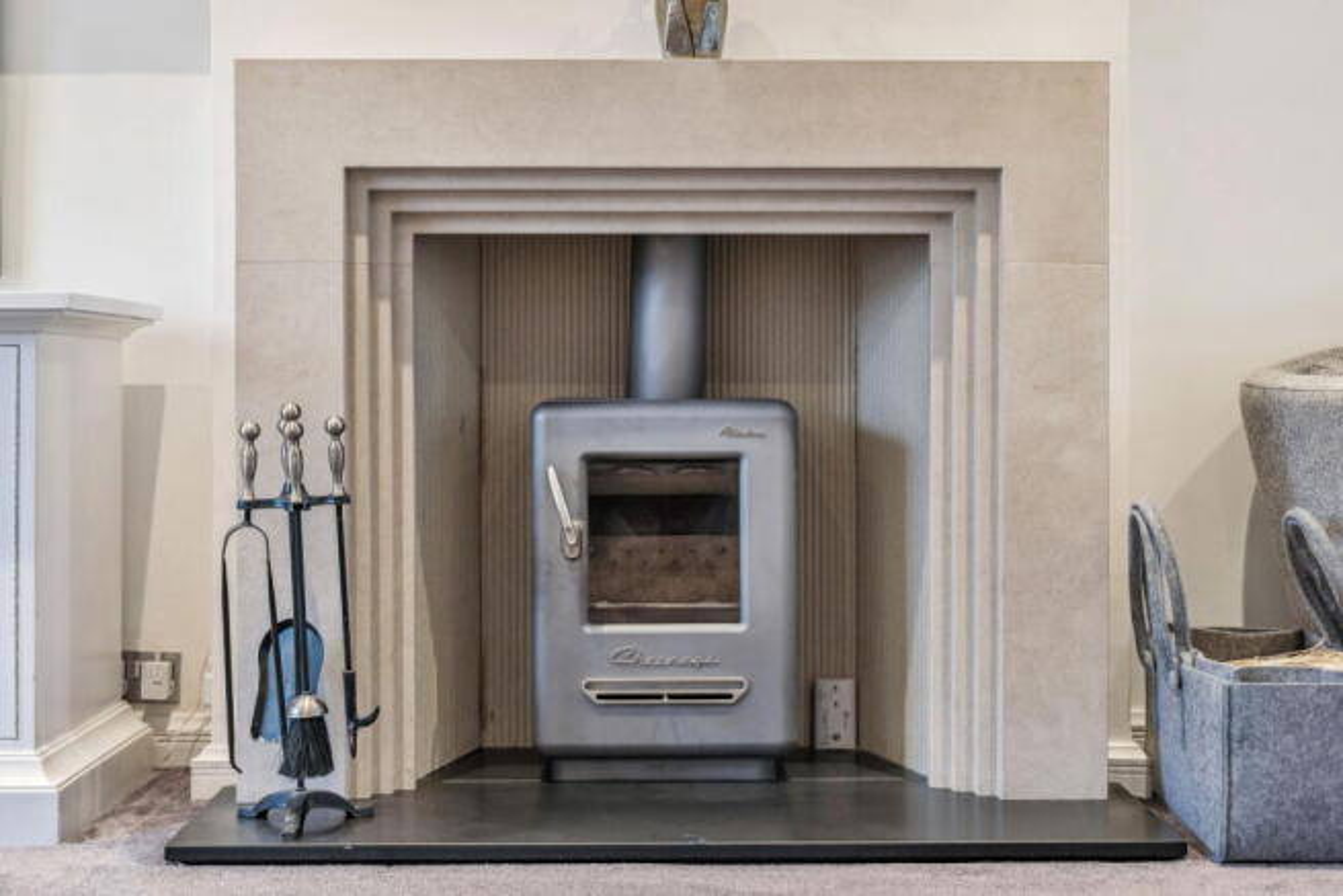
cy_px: 448
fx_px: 1866
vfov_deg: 27.0
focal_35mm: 50
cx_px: 672
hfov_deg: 39.6
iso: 320
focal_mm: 50
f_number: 5
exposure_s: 1/50
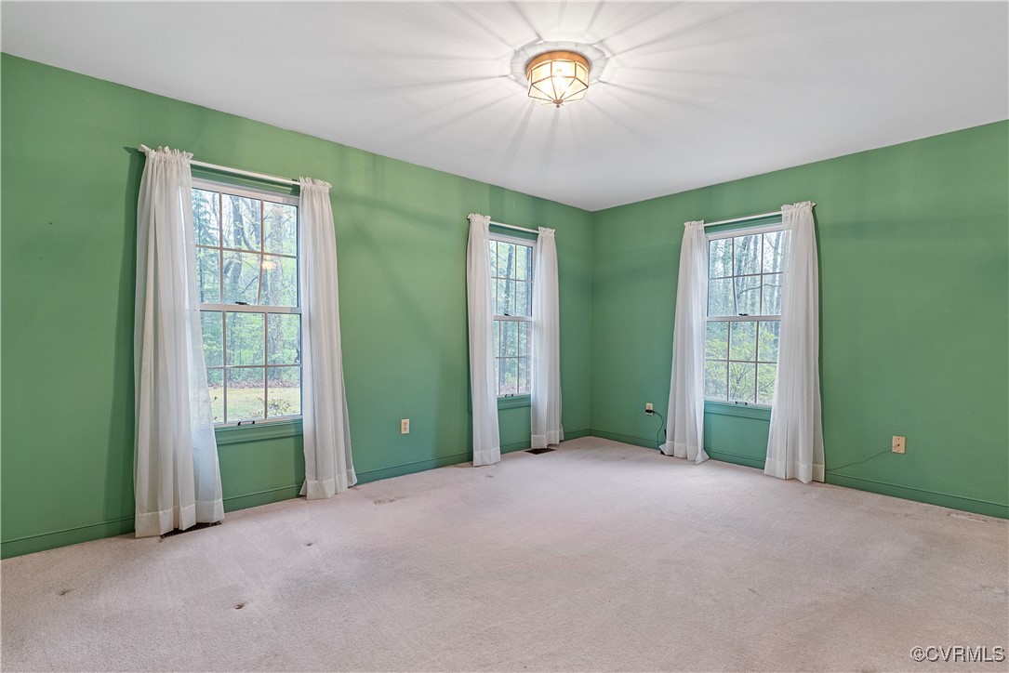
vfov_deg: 68.9
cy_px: 336
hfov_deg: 91.6
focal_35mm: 18
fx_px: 491
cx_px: 504
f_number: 8
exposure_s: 1/1.67
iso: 800
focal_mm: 17.5
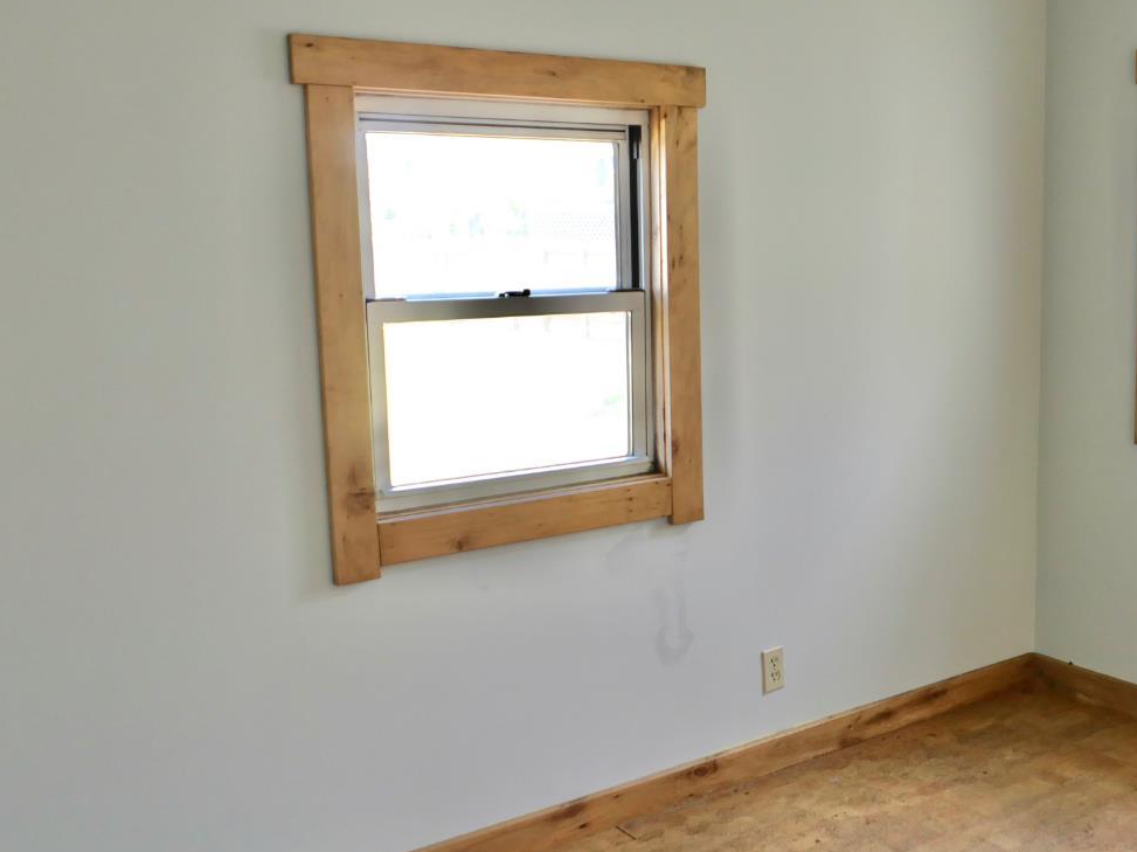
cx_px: 784
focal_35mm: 37
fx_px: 1215
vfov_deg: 38.6
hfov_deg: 49.0
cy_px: 442
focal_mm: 10.9
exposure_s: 1/60
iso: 200
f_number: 1.7
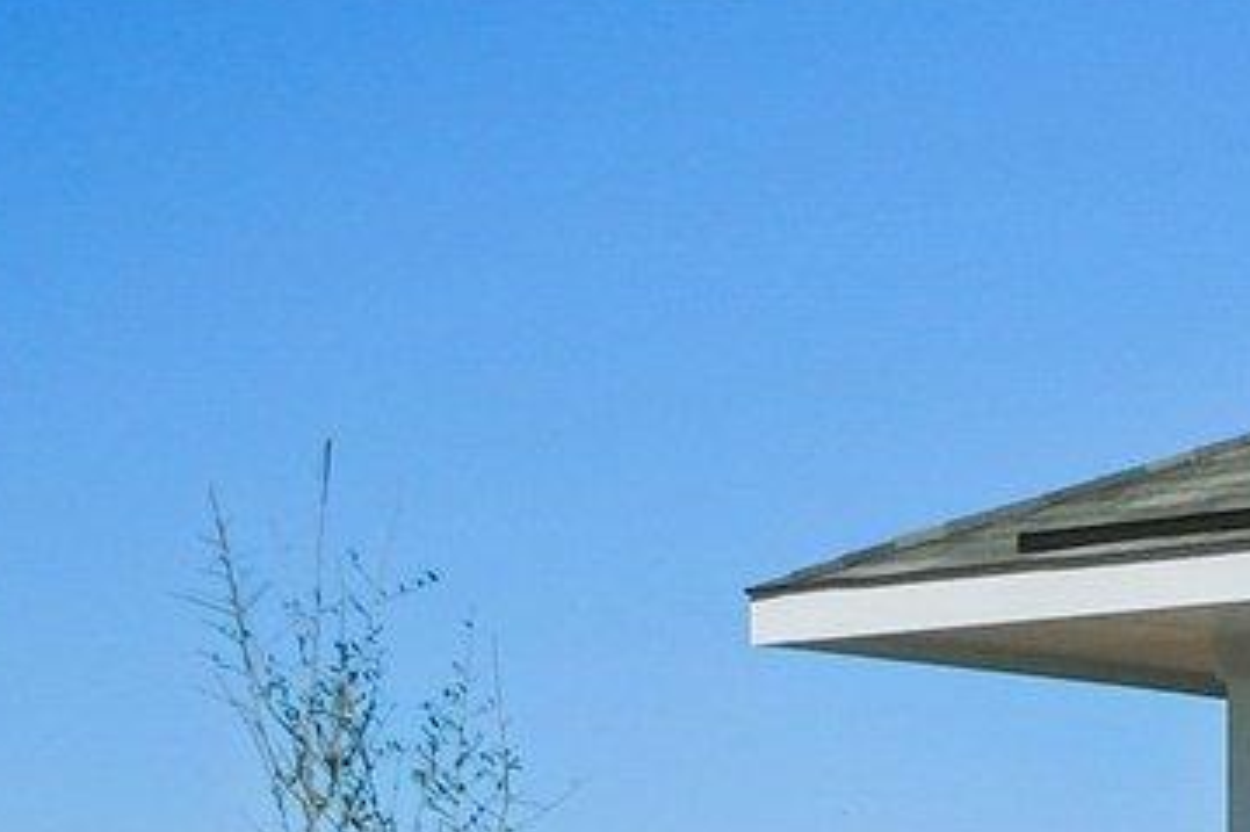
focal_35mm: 171
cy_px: 768
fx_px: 5934
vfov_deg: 8.0
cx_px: 3182
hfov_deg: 10.2
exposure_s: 1/8000
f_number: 8
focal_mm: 20
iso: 400
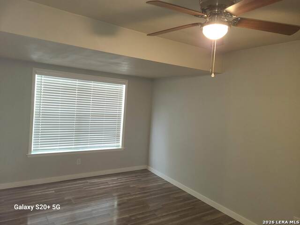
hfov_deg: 67.3
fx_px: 225
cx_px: 150
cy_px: 112
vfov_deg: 53.1
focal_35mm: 26
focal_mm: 5.4
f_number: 1.8
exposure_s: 1/24
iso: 125
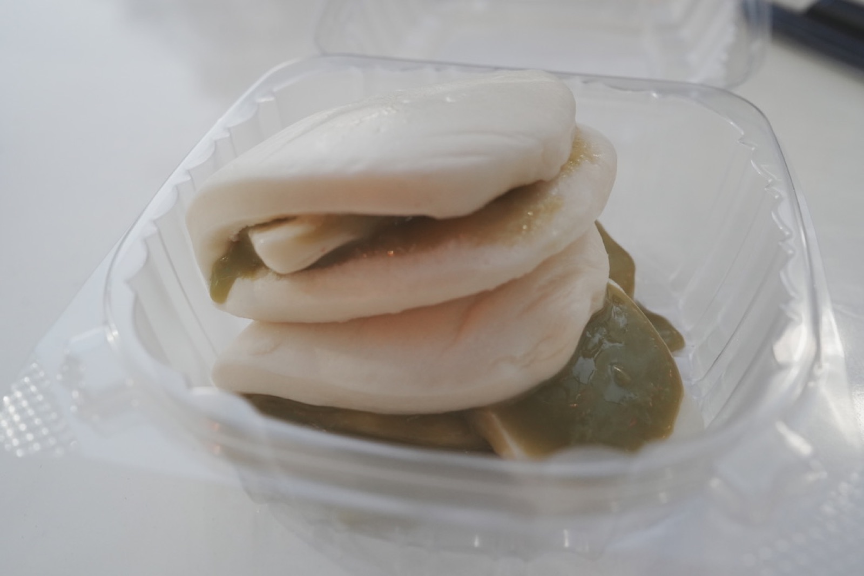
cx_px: 432
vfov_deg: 36.9
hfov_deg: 53.1
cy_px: 288
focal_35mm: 36
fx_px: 864
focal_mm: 36
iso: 2000
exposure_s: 1/40
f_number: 7.1
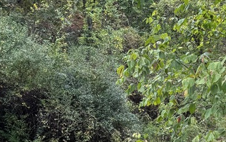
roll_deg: +5.2
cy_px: 114
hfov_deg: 28.8
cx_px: 176
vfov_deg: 18.5
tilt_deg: +8.3
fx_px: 431
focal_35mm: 70
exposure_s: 1/249
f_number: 1.78
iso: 80
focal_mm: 6.76
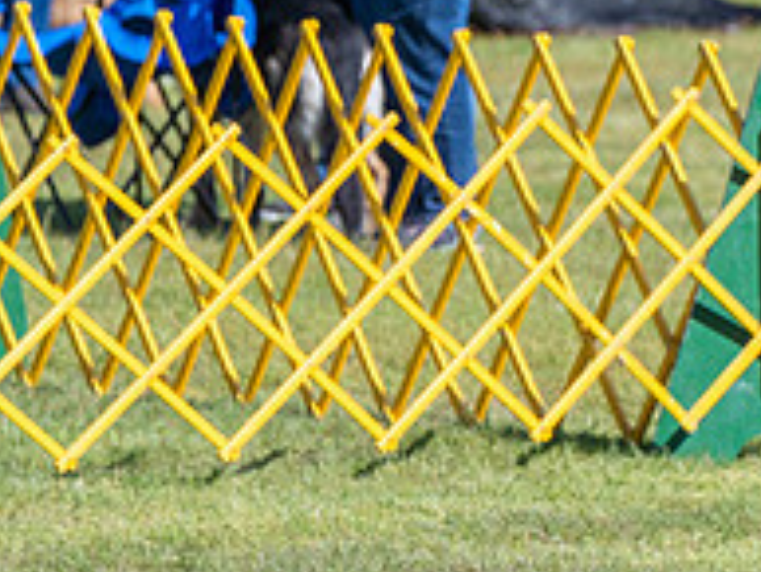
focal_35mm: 612
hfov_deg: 3.2
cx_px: 1043
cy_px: 71
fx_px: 13463
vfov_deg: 2.4
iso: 500
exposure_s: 1/1600
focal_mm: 182
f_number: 6.3
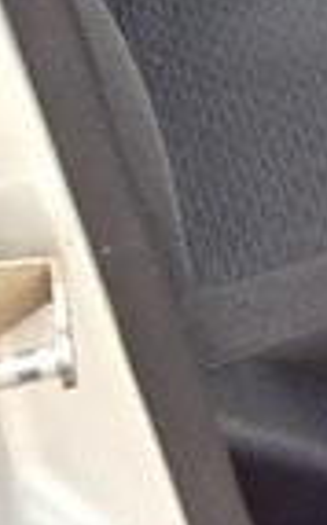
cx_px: 735
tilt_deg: -24.9
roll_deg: -1.3
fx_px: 2317
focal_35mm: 162
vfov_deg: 12.3
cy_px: -285
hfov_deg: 7.6
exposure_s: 1/24
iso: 50
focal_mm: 4.12
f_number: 2.4
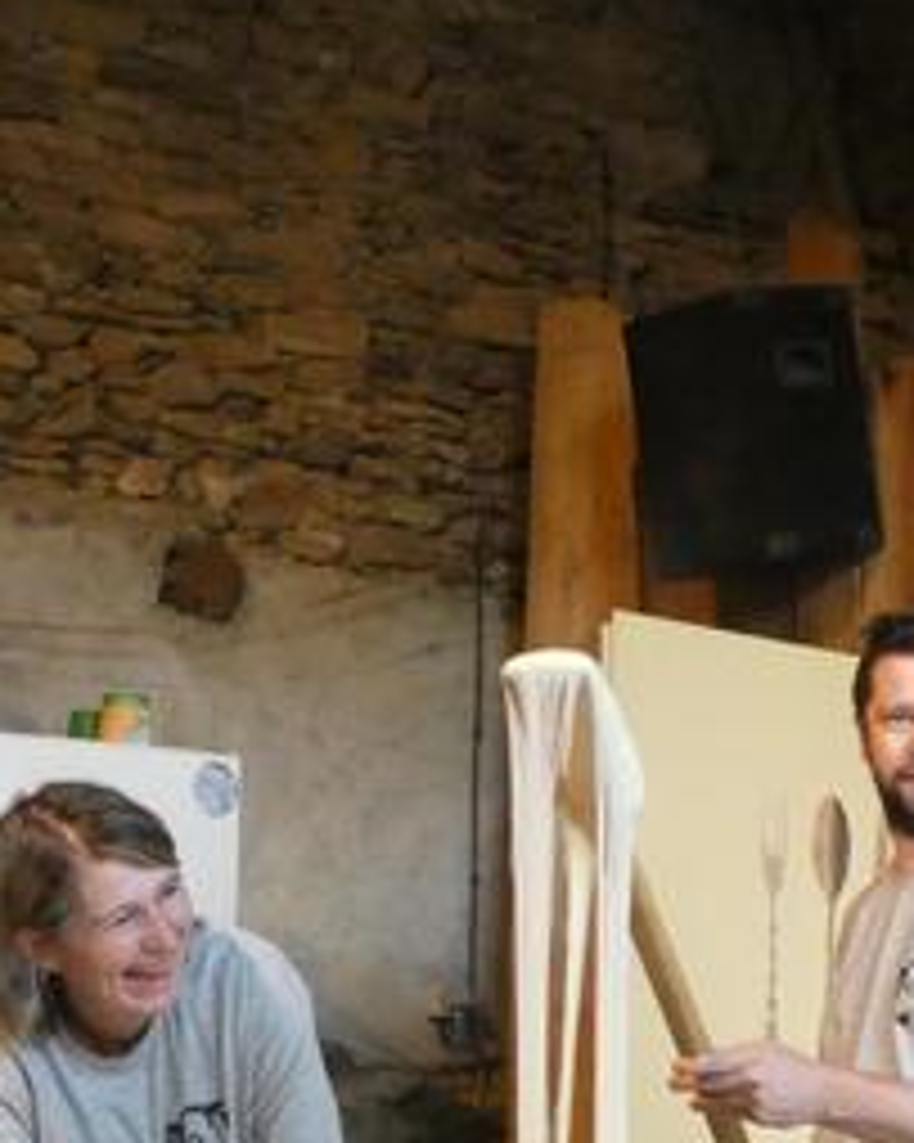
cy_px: 801
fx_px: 3586
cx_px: 648
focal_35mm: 106
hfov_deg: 14.5
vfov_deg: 18.0
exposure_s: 1/50
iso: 1600
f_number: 3.8
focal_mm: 8.2
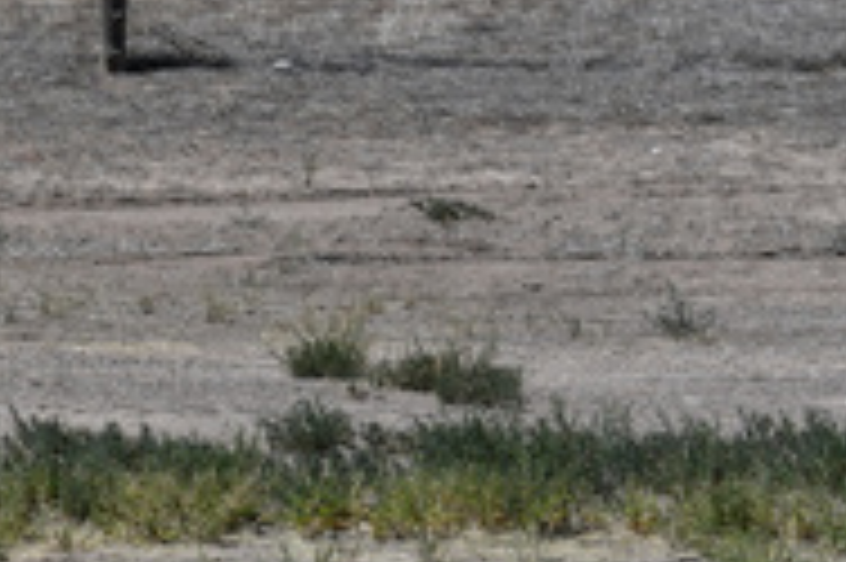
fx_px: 3357
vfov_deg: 9.3
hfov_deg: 13.3
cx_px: -531
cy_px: -317
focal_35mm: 143
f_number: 10
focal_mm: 28
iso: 100
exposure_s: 1/400
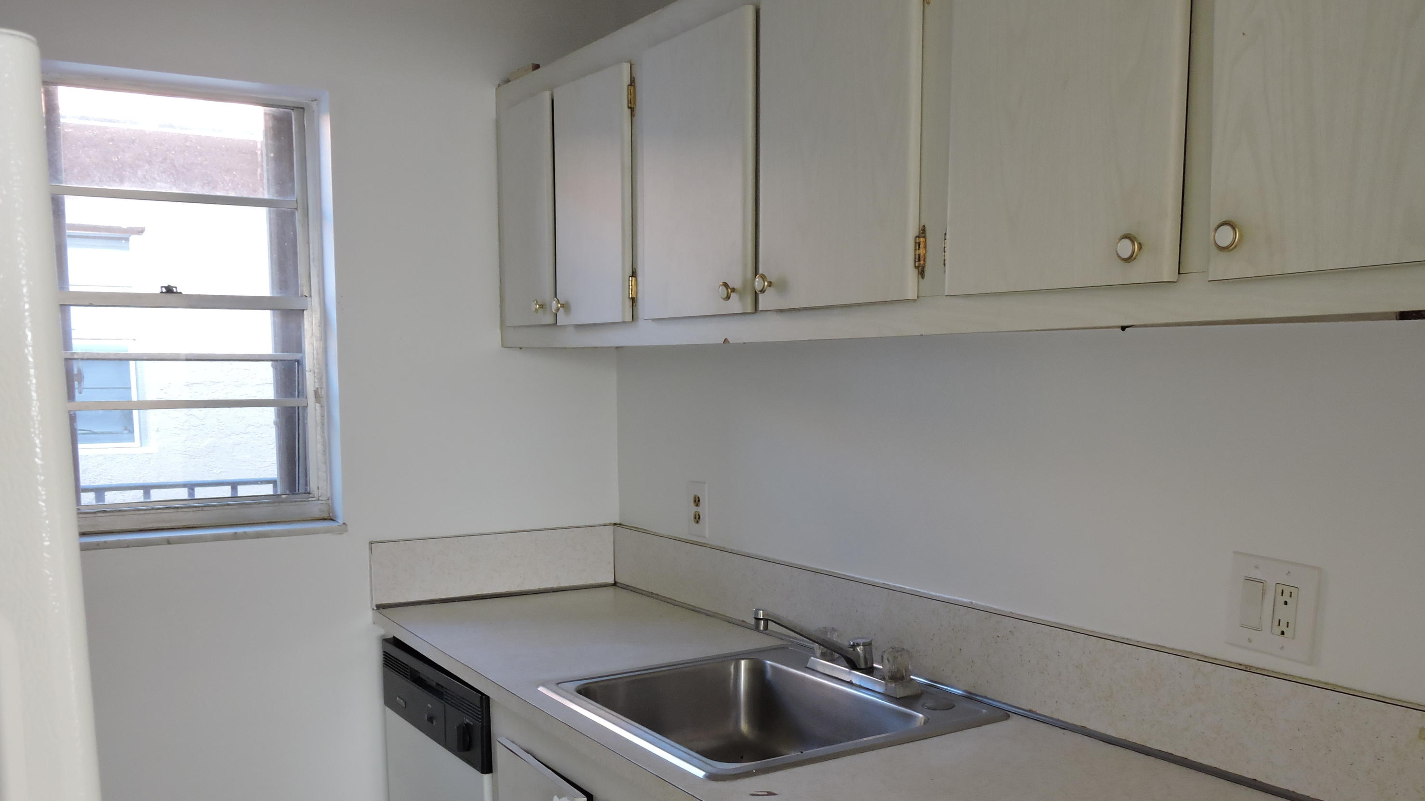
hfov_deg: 59.5
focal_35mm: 33
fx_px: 1247
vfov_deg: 35.4
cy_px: 507
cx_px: 717
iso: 220
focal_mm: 5.4
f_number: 3.5
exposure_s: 1/30
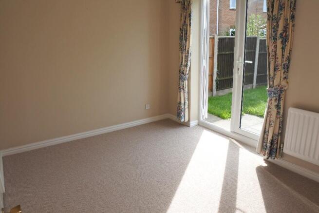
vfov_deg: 48.0
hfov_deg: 67.4
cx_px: 160
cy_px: 106
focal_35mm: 27
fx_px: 239
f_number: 9
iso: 160
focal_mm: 10
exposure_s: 1/60
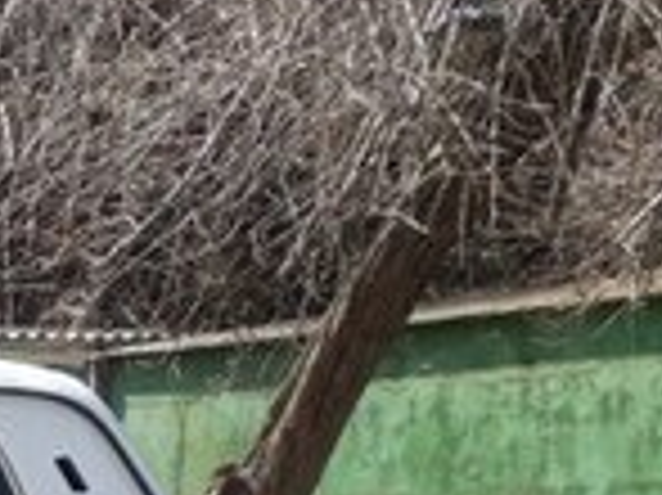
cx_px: -694
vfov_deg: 11.3
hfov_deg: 13.7
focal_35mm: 121
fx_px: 2312
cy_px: 902
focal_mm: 3.6
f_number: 1.9
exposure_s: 1/624
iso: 40
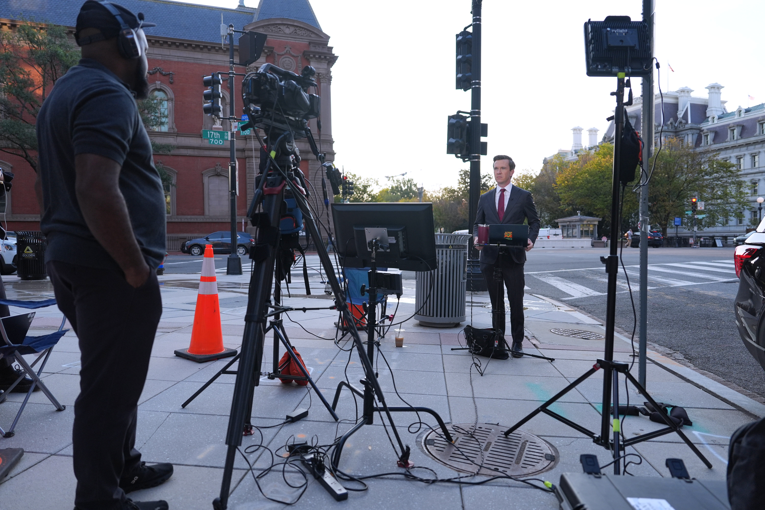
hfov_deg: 73.7
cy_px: 255
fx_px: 510
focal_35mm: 24
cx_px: 382
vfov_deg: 53.1
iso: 500
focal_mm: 24
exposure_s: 1/1250
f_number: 2.8
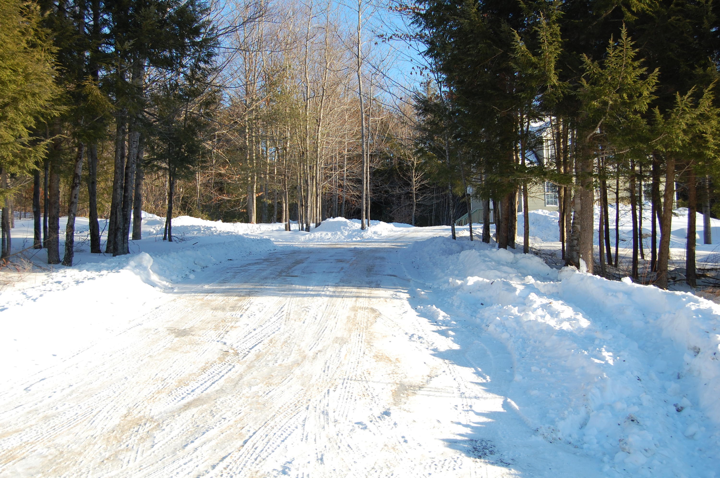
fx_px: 779
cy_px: 239
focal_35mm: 39
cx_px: 360
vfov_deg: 34.1
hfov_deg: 49.6
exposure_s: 1/200
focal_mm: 26
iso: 200
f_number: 7.1
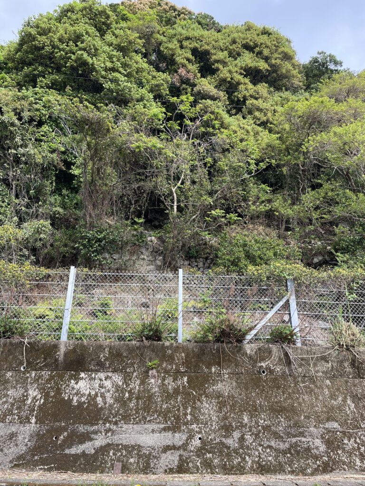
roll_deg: -0.1
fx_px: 366
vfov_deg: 67.3
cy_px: 243
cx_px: 182
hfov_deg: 53.1
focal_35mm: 26
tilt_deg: +22.9
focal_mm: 4.2
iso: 32
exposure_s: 1/807
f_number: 1.6
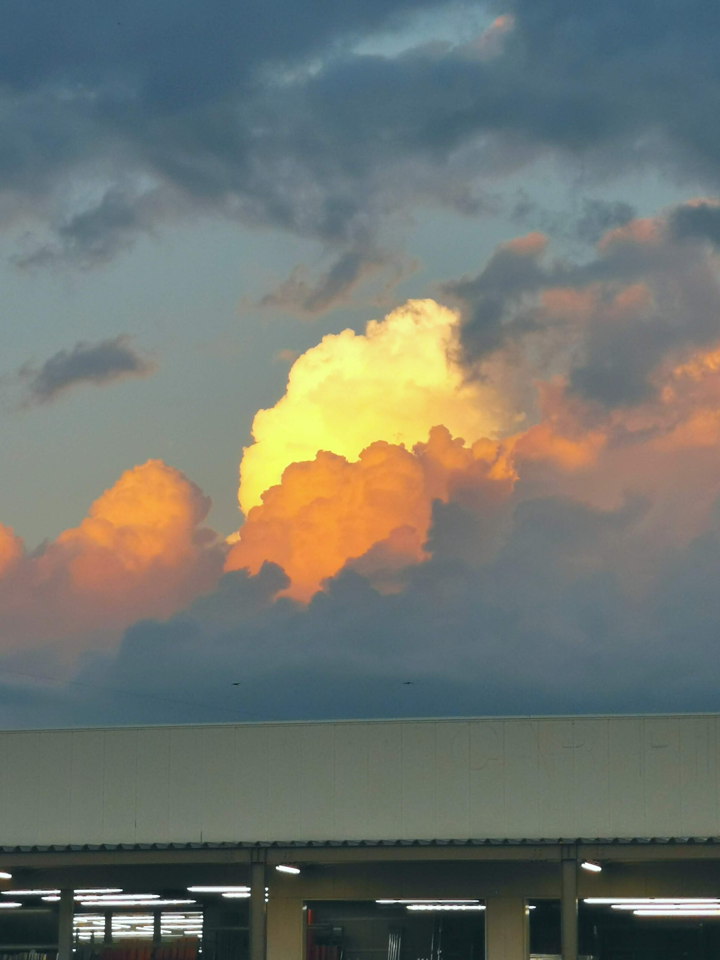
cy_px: 480
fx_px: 3661
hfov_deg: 11.2
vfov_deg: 14.9
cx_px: 360
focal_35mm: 132
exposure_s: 1/345
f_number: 2.4
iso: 50
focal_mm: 7.48
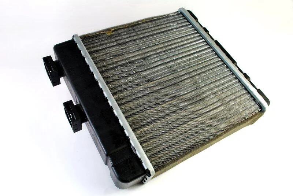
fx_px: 244
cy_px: 98
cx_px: 146
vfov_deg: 43.7
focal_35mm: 30
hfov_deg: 61.9
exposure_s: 1/8
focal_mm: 20
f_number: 11
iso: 100
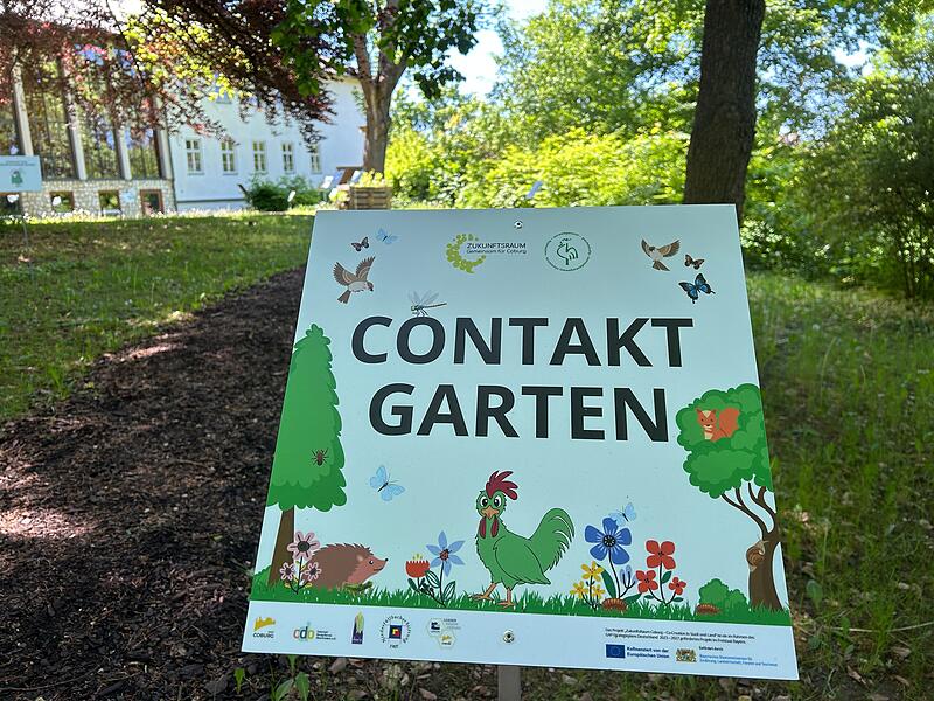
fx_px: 702
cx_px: 467
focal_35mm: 26
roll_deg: +0.7
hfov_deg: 67.3
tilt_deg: -13.8
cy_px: 350
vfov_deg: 53.1
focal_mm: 5.7
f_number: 1.5
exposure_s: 1/252
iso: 40
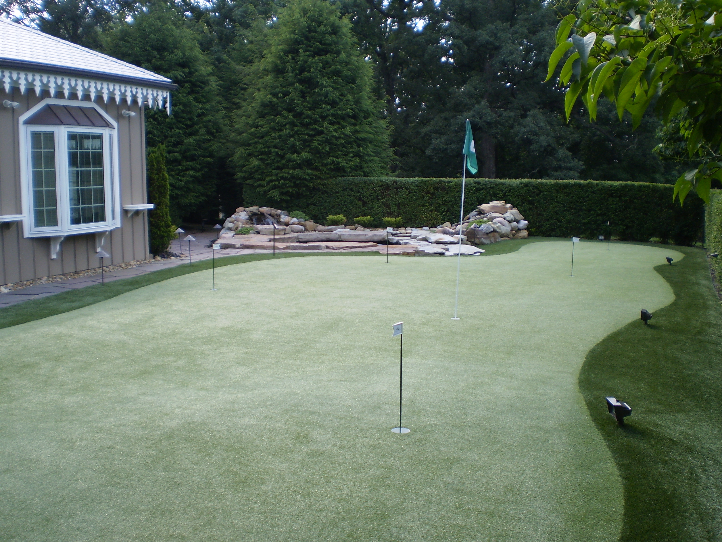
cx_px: 361
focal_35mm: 36
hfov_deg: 51.4
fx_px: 751
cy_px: 271
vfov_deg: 39.7
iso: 64
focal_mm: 6.3
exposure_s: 1/200
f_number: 3.1
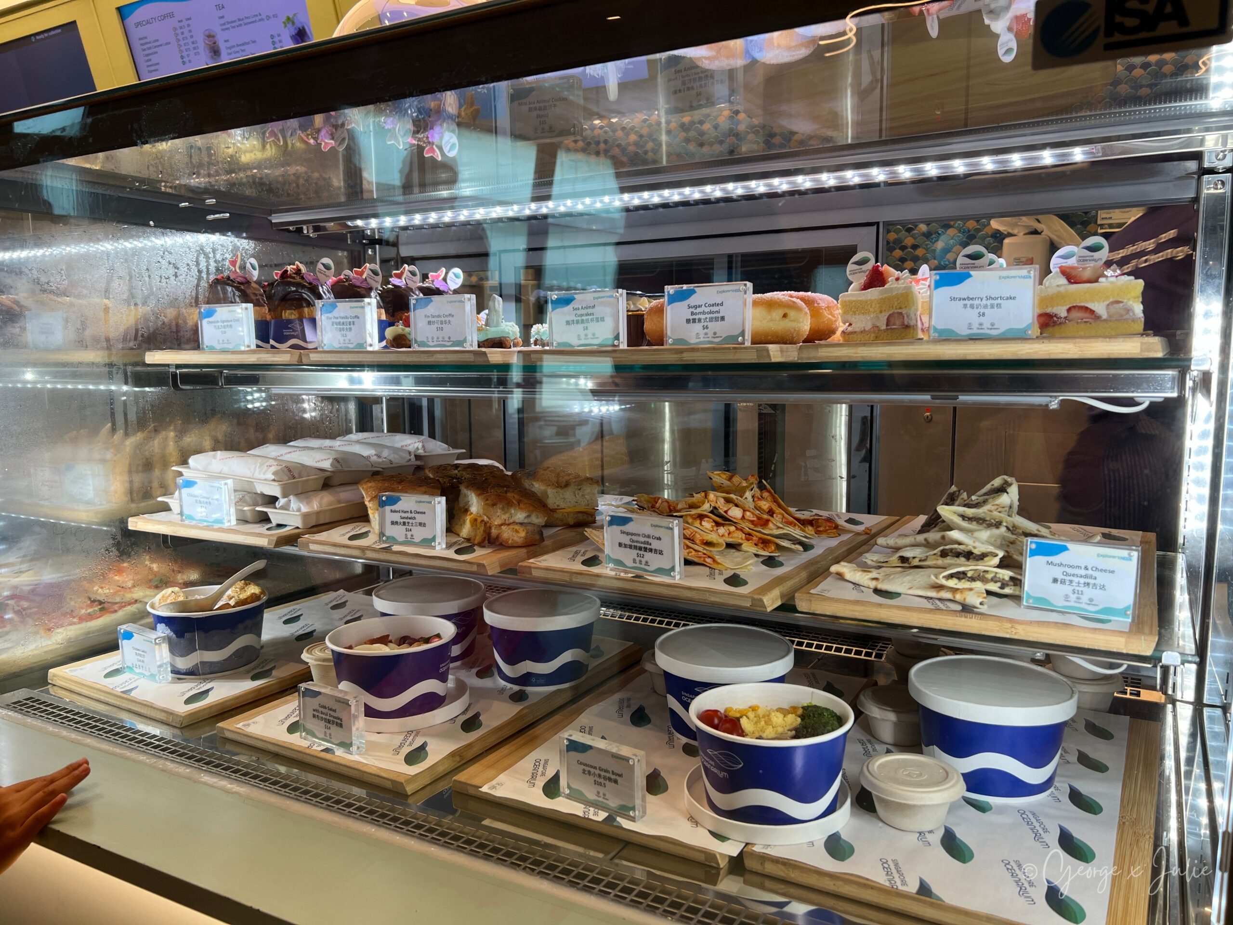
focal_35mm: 26
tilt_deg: -7.6
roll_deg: +0.4
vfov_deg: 53.1
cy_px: 462
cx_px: 616
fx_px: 926
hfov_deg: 67.3
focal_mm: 5.7
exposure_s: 1/100
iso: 50
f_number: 1.5
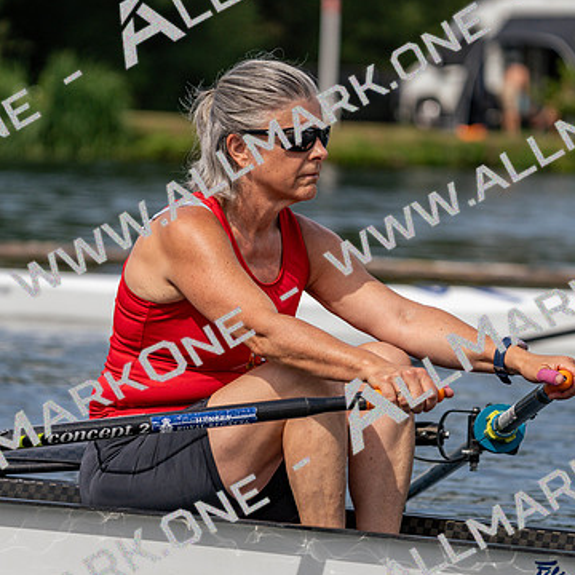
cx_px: 208
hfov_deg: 6.0
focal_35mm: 293
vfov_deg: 6.0
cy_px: 303
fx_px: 5506
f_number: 5.6
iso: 200
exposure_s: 1/1600
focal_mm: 214
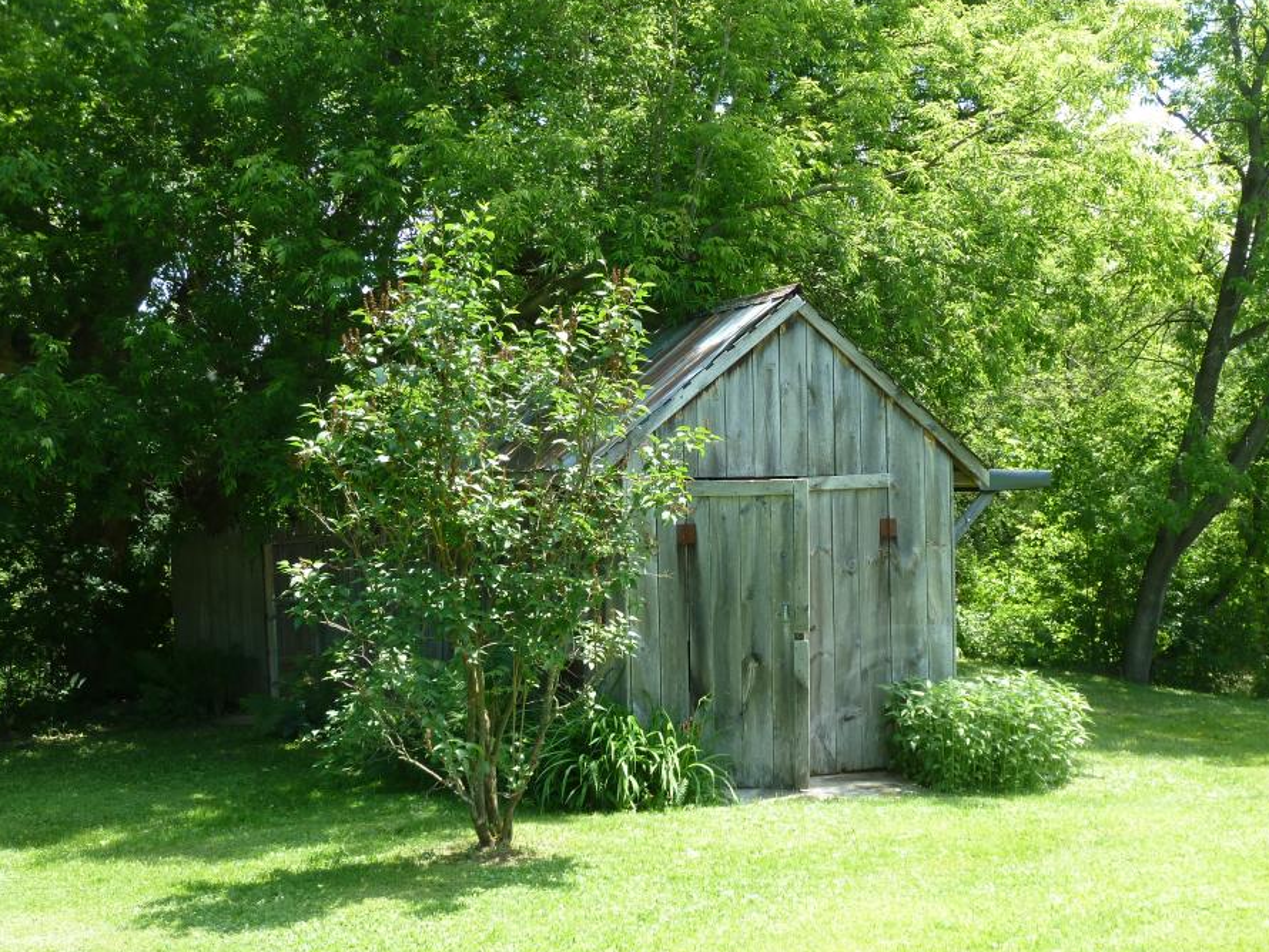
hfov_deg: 41.2
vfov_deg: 31.5
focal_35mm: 46
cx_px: 673
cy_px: 510
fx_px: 1687
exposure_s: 1/100
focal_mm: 6.5
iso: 80
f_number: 4
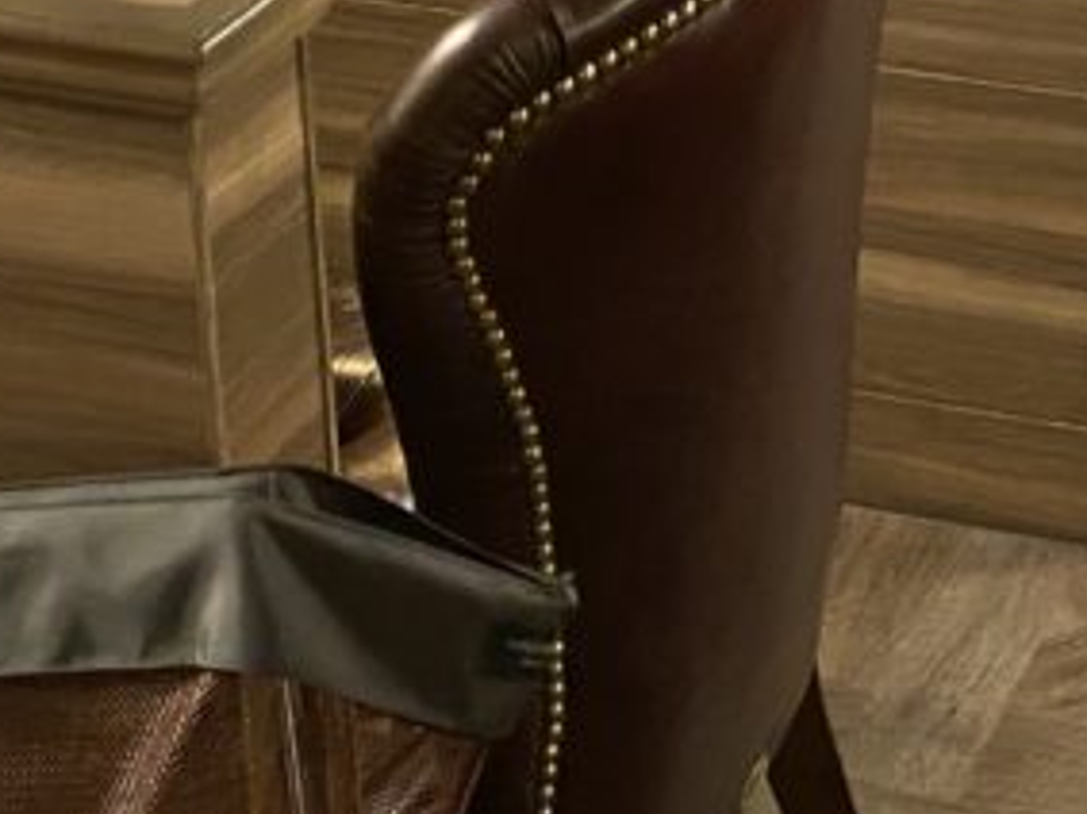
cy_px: -541
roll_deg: -0.5
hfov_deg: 19.7
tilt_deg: -16.7
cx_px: 1294
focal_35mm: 94
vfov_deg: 14.3
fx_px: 2951
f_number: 1.8
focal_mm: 4.25
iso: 500
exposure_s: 1/25
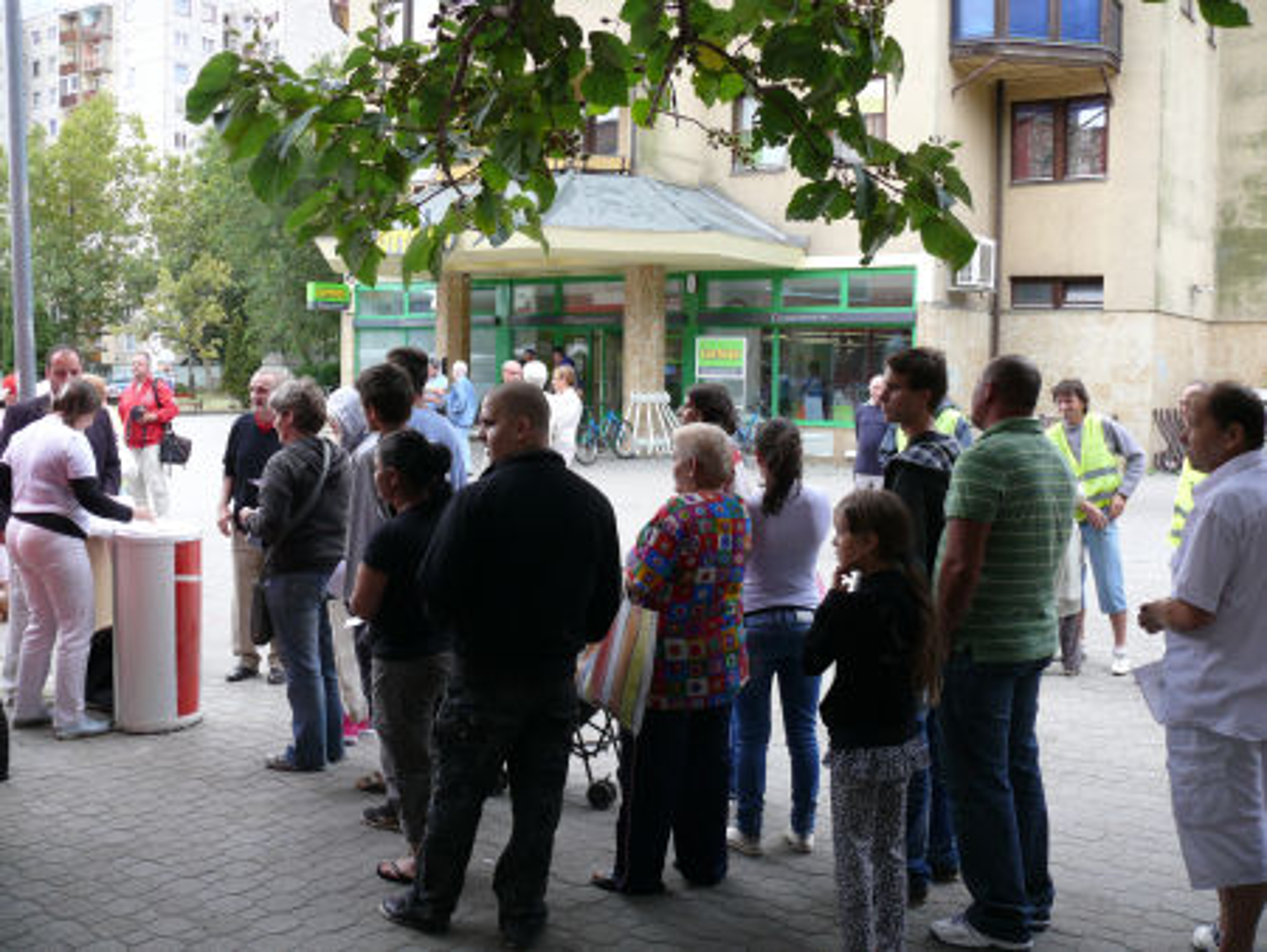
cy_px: 476
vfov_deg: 40.7
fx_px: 1282
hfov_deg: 52.6
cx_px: 634
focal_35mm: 35
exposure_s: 1/100
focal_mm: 7.4
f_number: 2.8
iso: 100
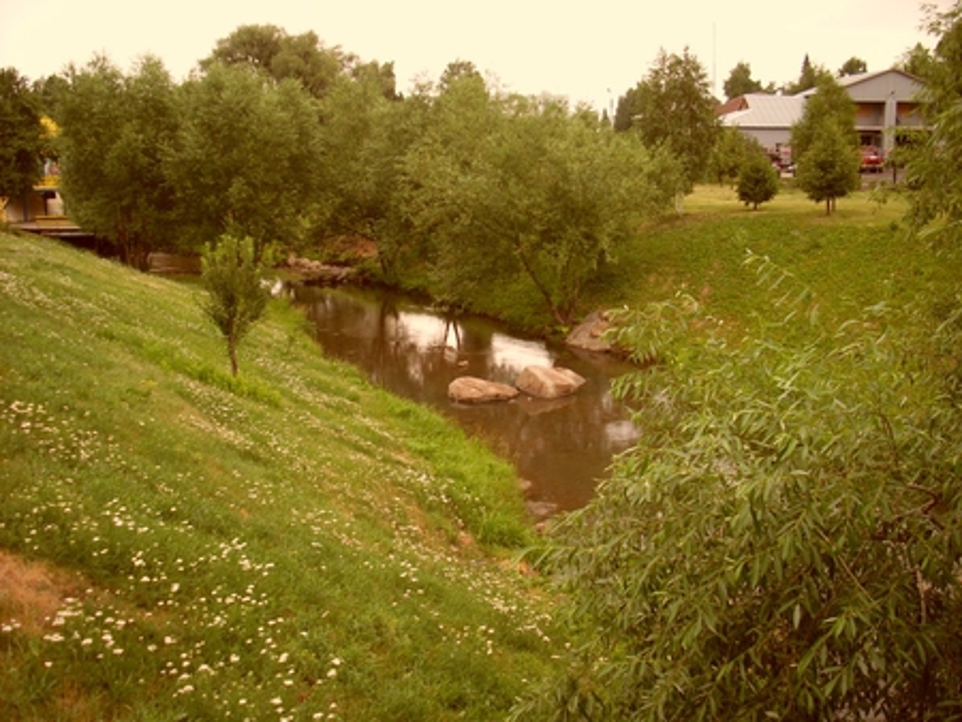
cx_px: 481
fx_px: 1057
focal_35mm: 38
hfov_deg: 49.0
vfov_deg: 37.8
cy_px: 361
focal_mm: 6.3
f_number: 3
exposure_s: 1/180
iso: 80
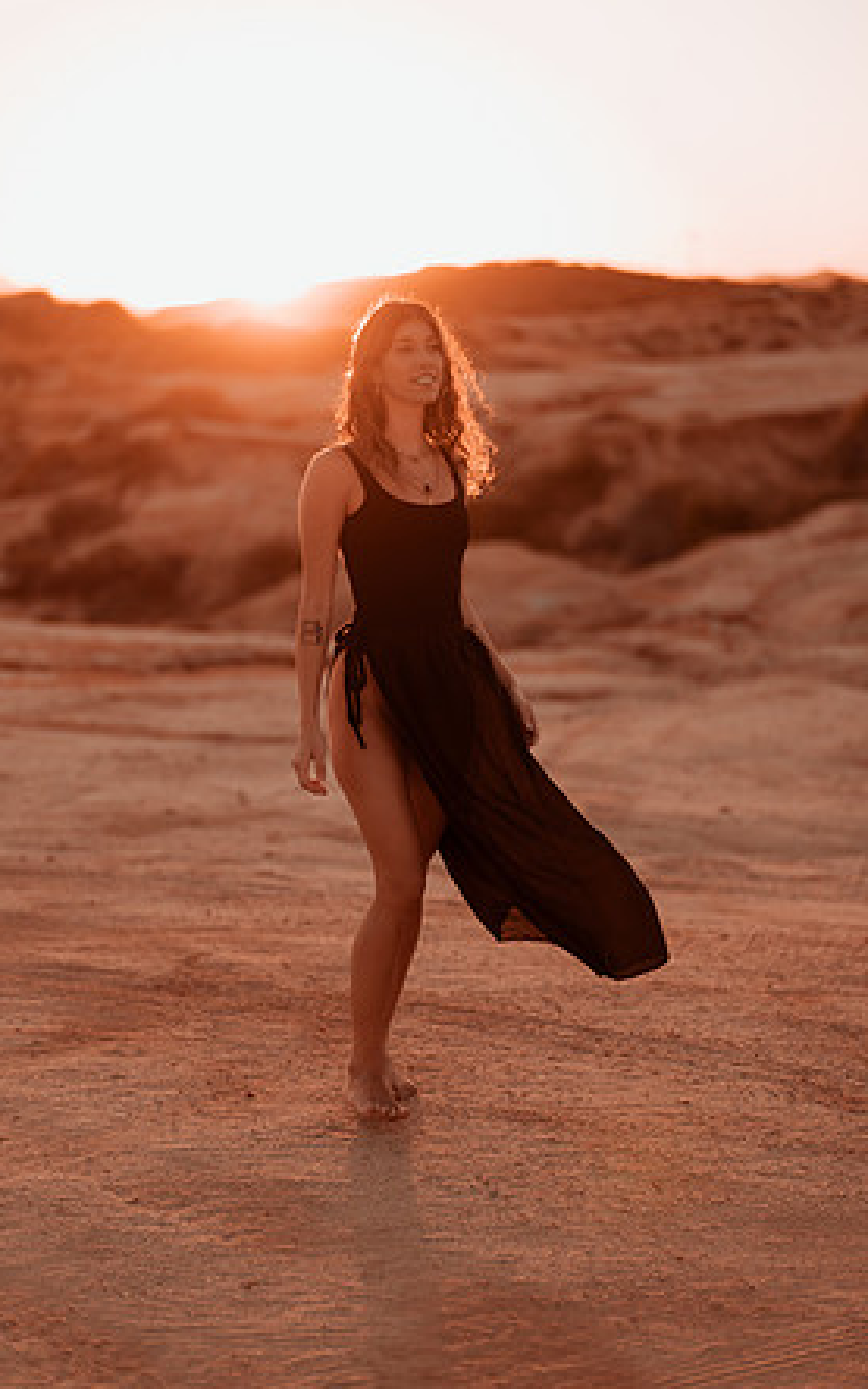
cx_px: 461
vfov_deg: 34.0
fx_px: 2270
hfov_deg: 21.6
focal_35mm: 60
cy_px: 702
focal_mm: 58
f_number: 1.4
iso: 100
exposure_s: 1/1600
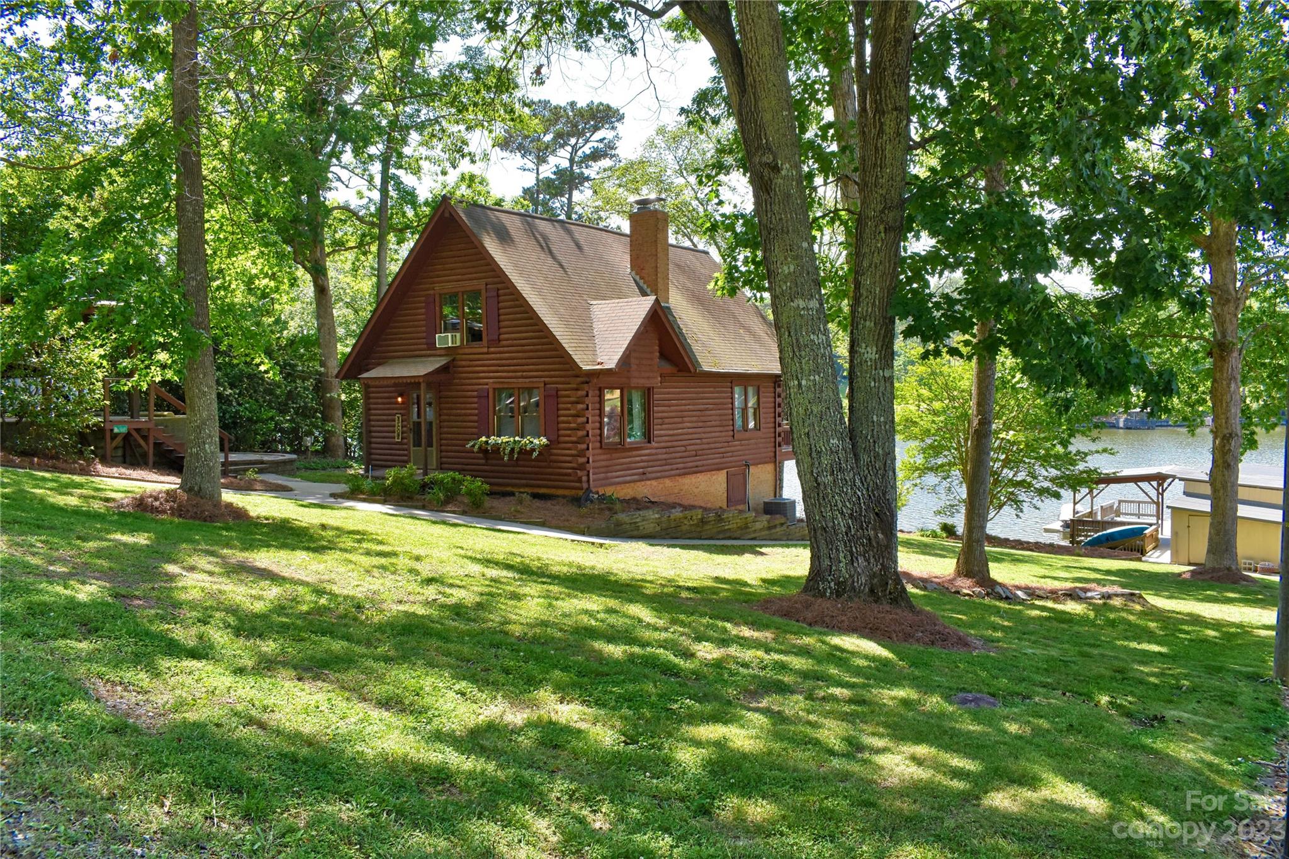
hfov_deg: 67.4
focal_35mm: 27
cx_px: 644
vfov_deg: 47.9
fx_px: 967
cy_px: 430
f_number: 8
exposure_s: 1/250
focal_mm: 18
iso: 280
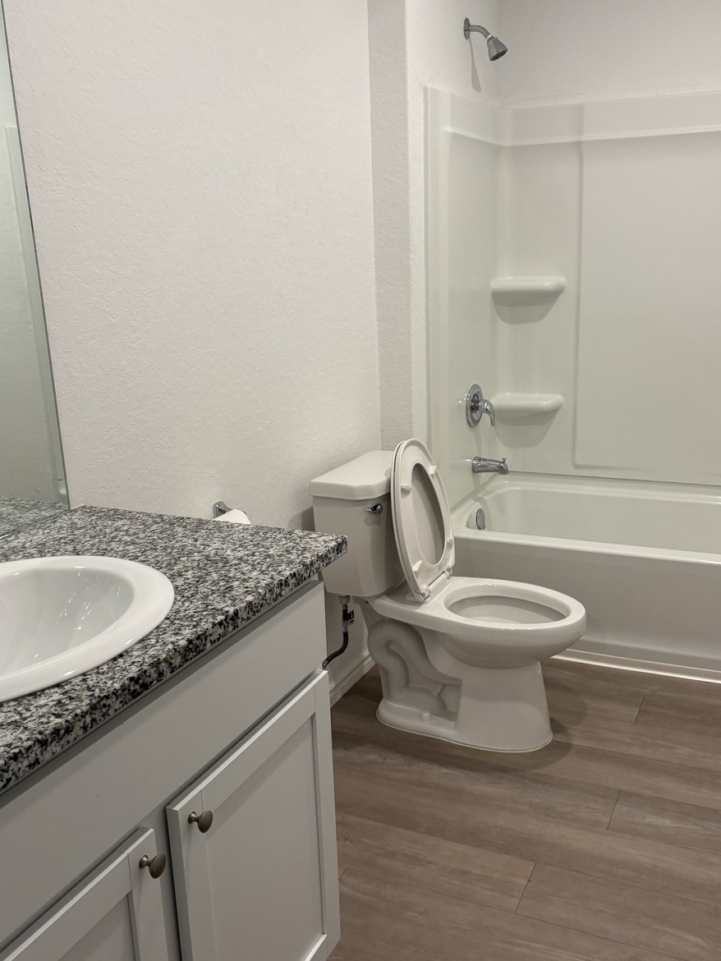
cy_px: 479
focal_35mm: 32
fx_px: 888
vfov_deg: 56.8
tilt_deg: -14.7
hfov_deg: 44.1
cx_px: 397
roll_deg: +1.2
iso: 125
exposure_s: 1/120
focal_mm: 5.96
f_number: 1.6
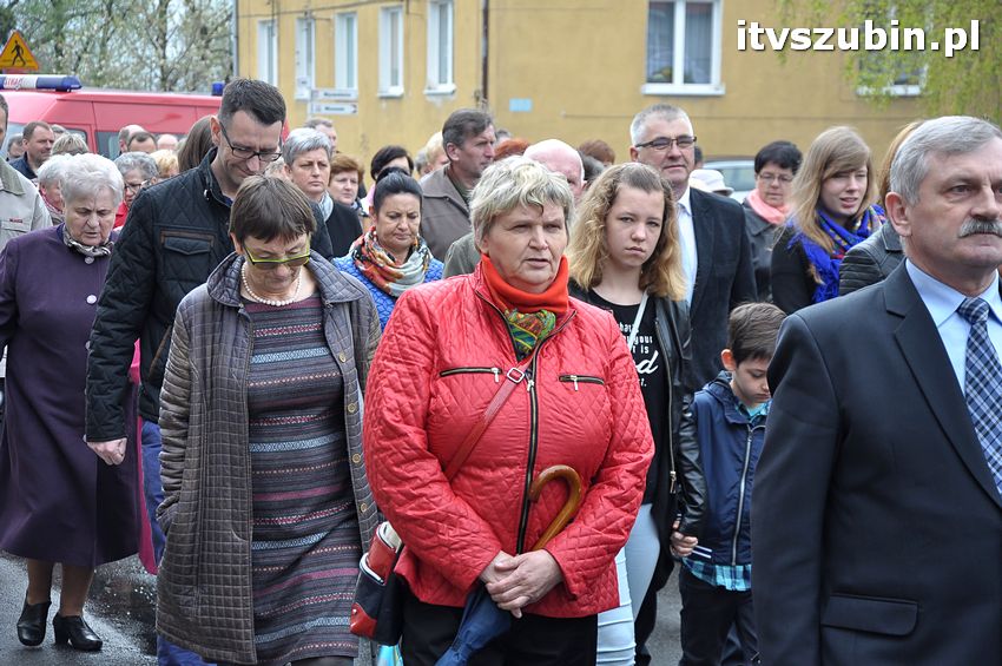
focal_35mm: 99
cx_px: 501
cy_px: 333
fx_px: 2753
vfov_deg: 13.8
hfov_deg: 20.6
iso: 320
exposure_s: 1/320
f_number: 5.3
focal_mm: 66
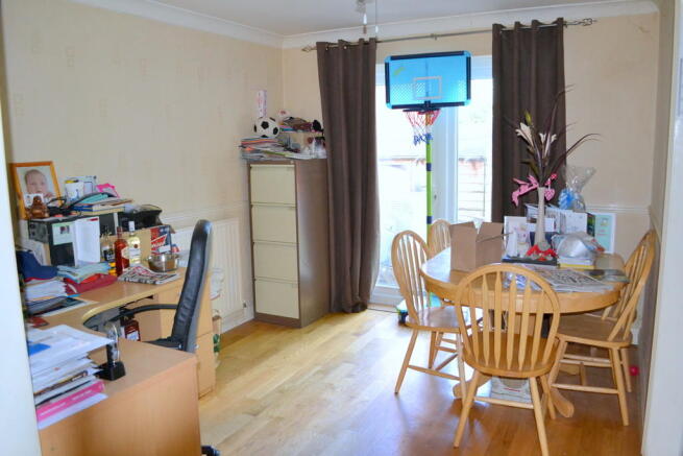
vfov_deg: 48.0
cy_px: 228
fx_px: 512
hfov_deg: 67.4
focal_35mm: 27
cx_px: 342
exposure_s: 1/60
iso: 1250
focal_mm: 18
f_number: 3.5
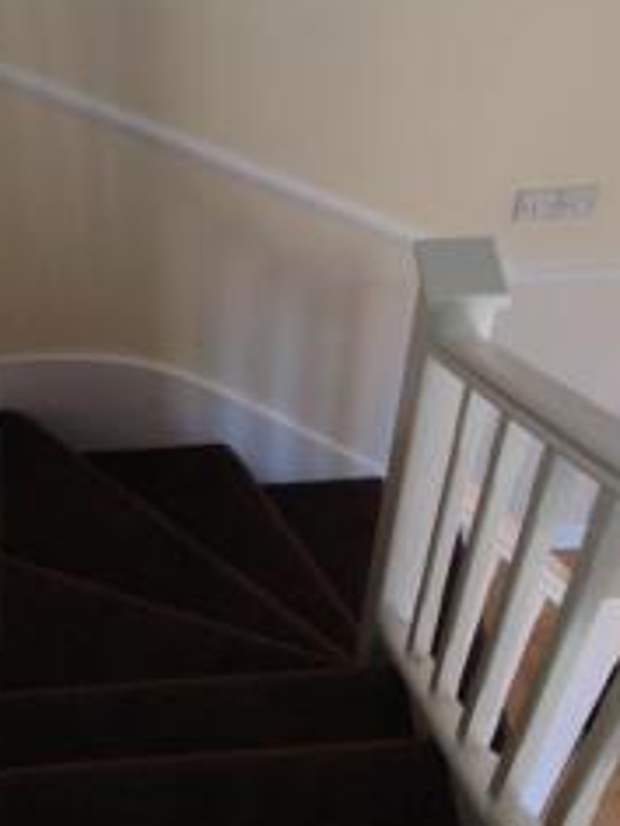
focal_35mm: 61
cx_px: 161
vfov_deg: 31.6
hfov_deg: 23.8
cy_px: 324
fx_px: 1457
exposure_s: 1/20
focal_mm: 4.12
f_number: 2.4
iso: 64
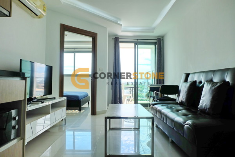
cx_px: 118
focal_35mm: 24
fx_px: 157
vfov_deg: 53.1
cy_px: 78
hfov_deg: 73.7
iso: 400
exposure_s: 1/140
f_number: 7.1
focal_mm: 16
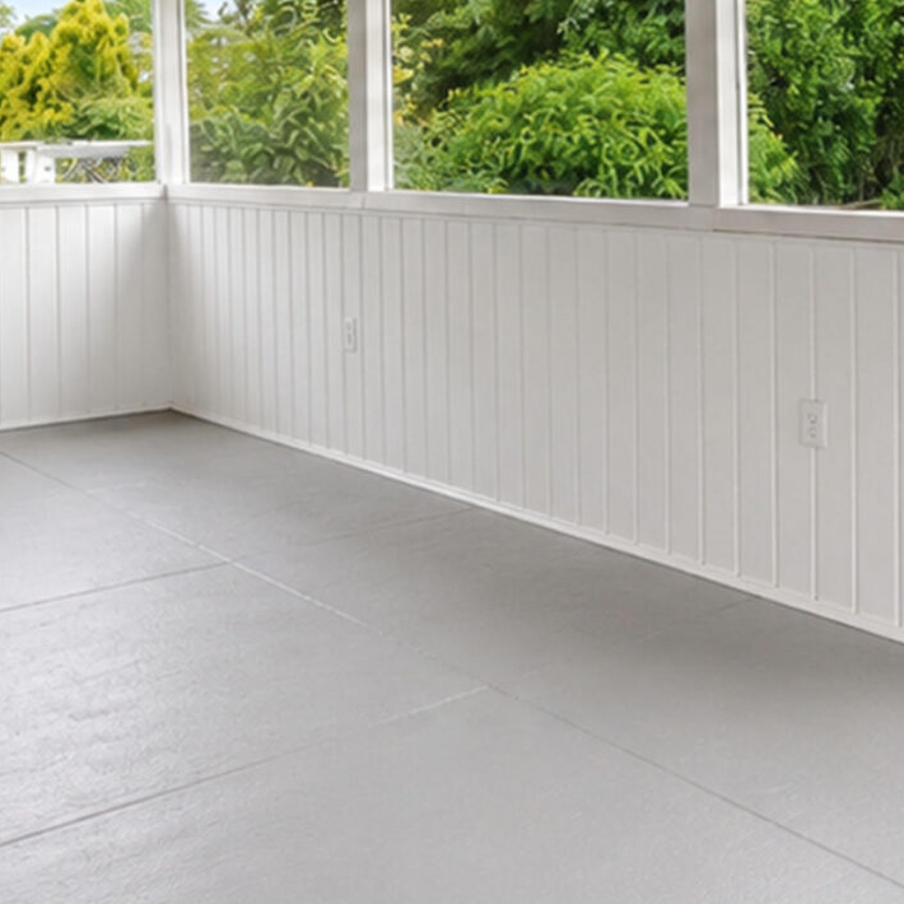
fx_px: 1493
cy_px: 139
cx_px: 551
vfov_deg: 32.5
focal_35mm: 51
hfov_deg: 33.6
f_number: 4.5
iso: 64
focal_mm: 16.5
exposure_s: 1/40
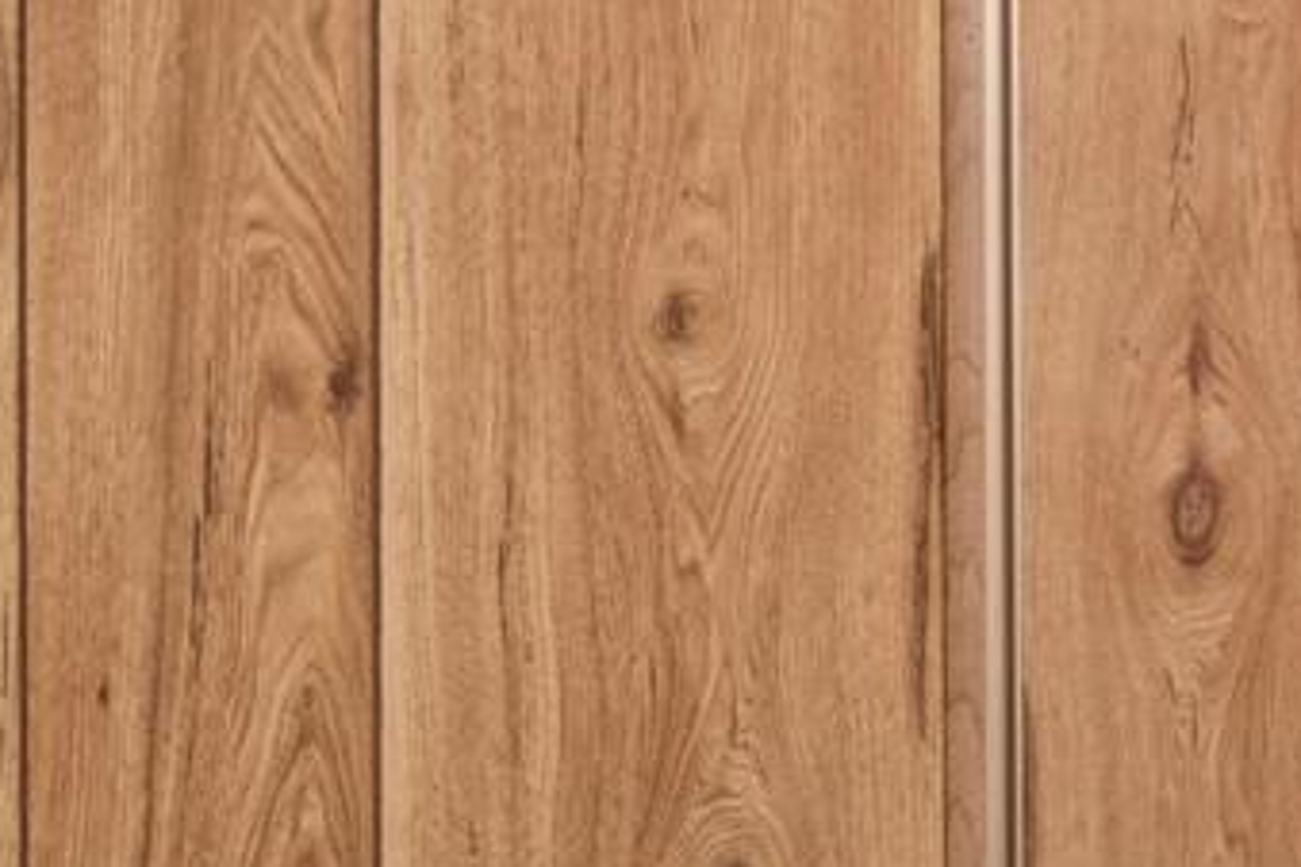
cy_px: -65
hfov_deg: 10.0
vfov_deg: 11.1
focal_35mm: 122
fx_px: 4397
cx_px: 4310
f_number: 8
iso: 400
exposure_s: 1.3
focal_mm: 11
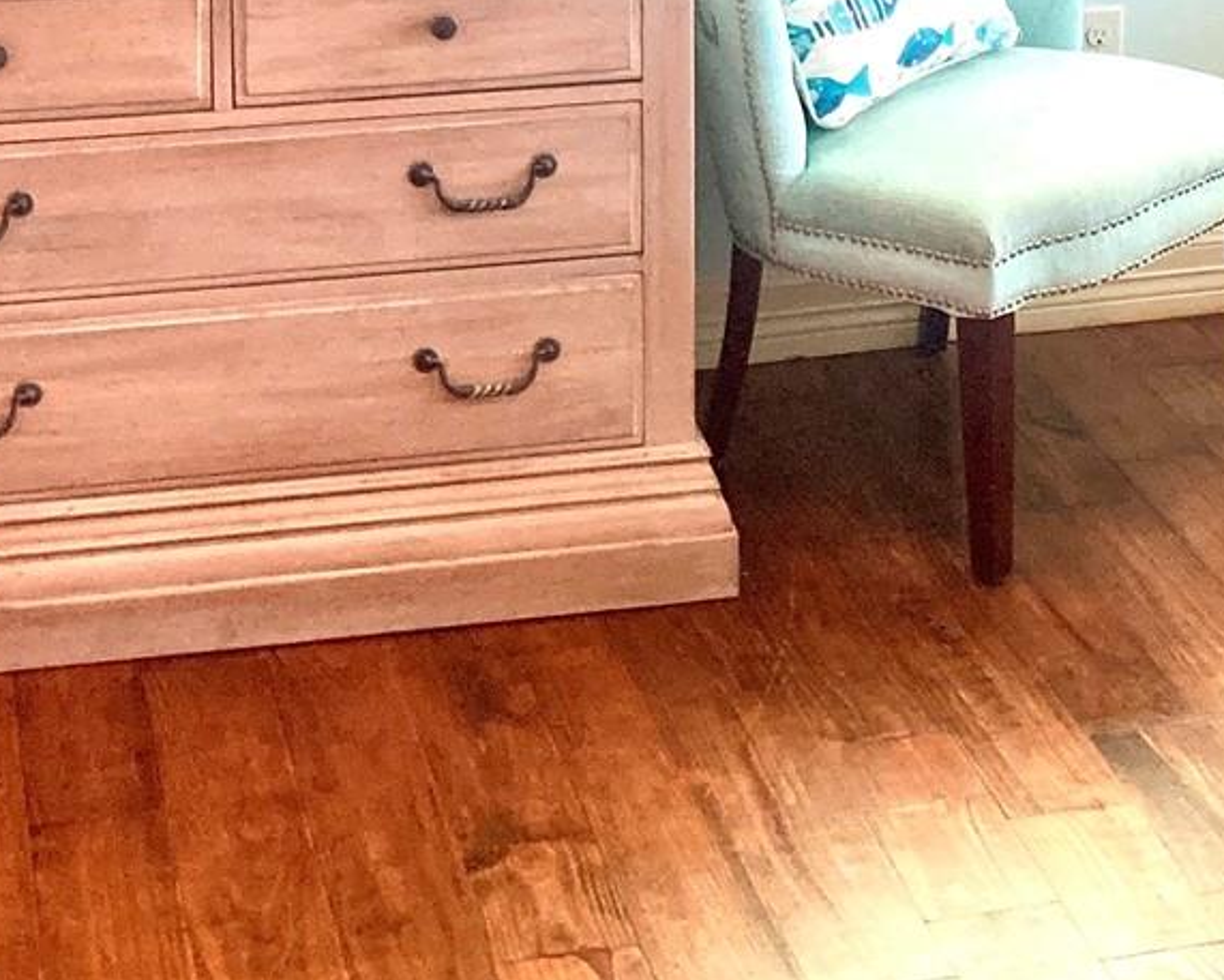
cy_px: -350
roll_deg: +1.2
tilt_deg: -8.0
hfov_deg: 19.3
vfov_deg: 14.9
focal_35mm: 98
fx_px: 3551
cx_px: 999
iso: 64
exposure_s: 1/120
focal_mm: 3.99
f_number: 1.8
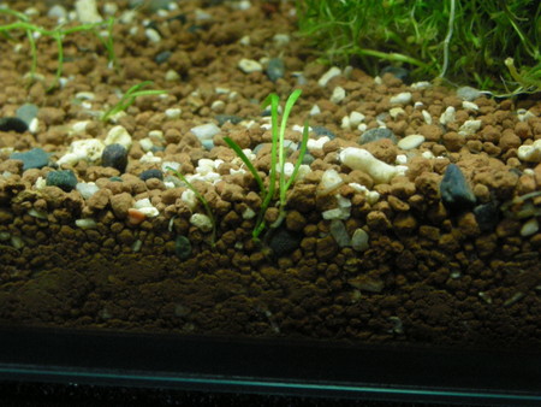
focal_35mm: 76
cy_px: 204
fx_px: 1188
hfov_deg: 25.6
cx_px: 270
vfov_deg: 19.4
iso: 400
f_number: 3.9
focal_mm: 12.3
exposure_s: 1/30
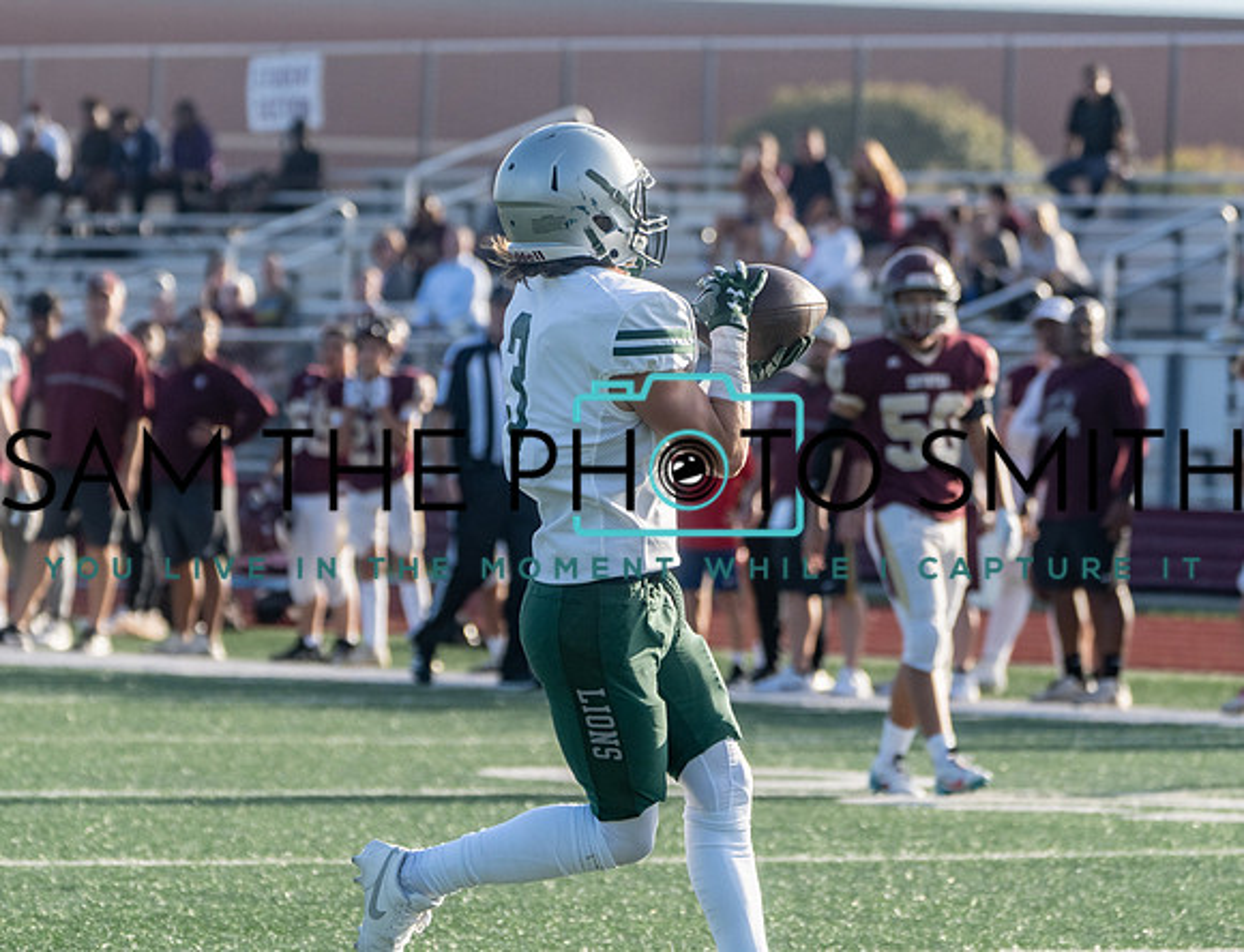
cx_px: 583
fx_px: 11694
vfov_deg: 4.7
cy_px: 416
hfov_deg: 6.1
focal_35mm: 323
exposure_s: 1/1250
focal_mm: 262
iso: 800
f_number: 8
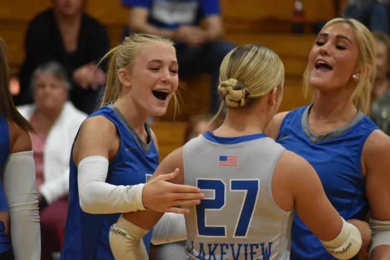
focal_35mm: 390
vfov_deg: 3.5
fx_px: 4225
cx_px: 195
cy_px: 130
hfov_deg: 5.3
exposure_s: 1/800
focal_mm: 260
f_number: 6
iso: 6400
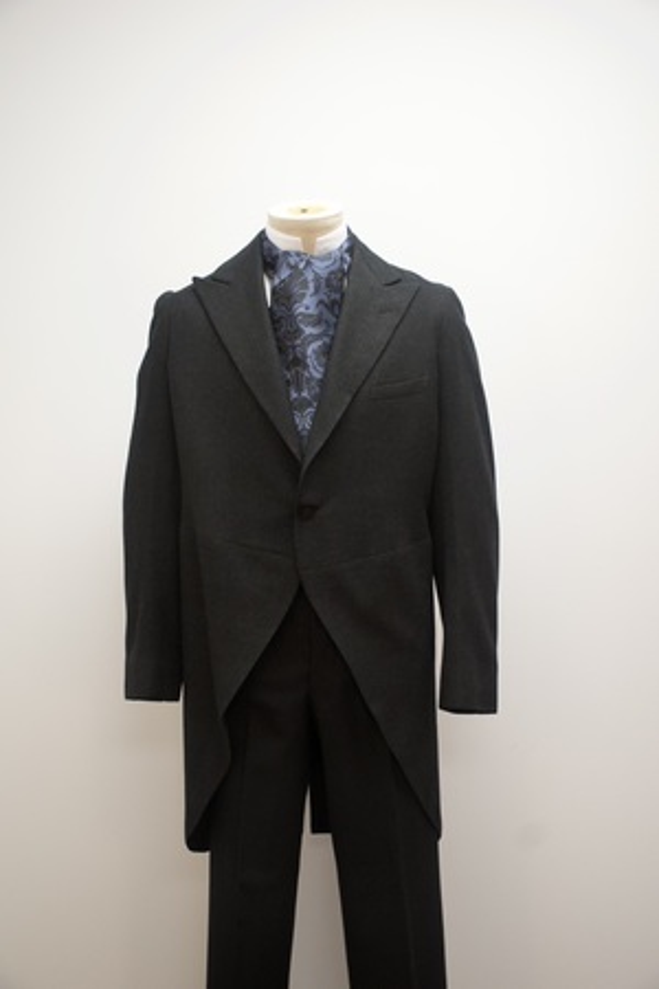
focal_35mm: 40
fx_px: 1112
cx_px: 330
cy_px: 494
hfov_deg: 33.0
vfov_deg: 47.9
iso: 1600
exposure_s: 1/125
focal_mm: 27
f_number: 4
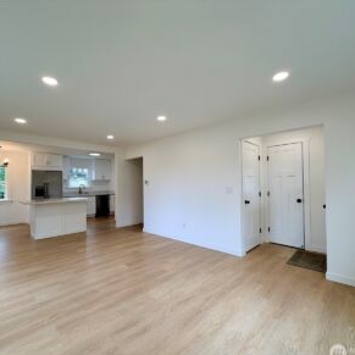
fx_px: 197
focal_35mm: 17
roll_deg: +1.4
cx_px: 165
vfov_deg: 84.0
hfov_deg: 83.8
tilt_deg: +0.0
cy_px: 182
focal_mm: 2.22
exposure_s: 1/120
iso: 64
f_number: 2.2
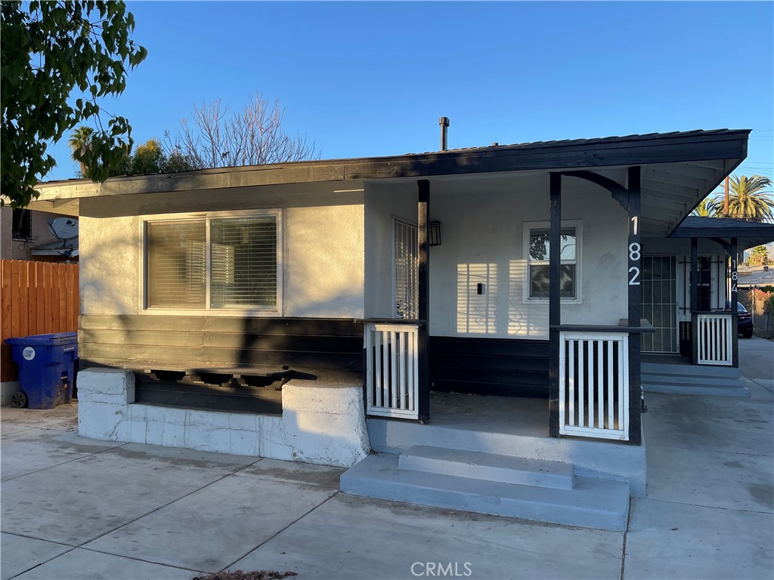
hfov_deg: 69.4
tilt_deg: +0.6
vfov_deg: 54.9
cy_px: 290
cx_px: 387
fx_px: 559
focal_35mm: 25
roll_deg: -0.3
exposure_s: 1/605
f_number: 1.6
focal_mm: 5.1
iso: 32
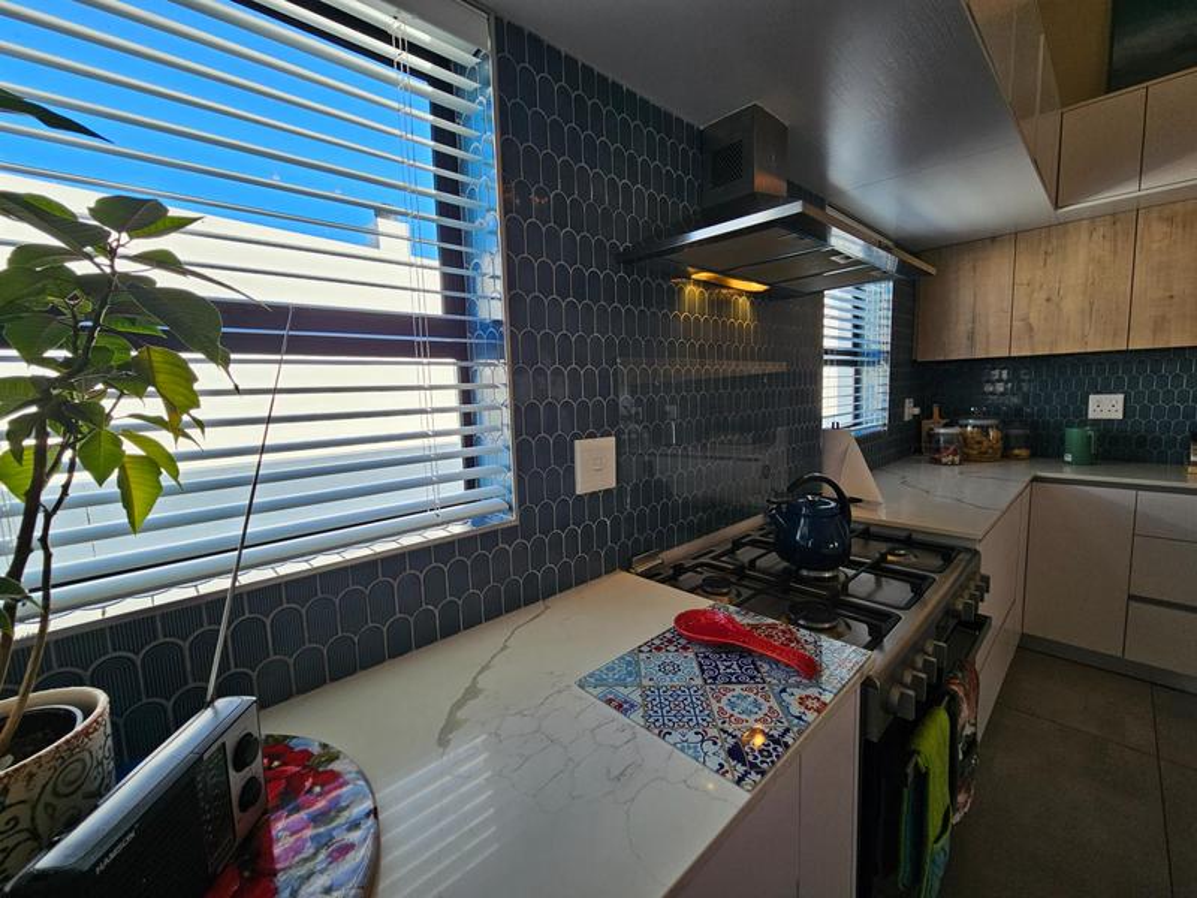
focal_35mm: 13
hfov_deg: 106.2
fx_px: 450
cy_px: 449
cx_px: 598
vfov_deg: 89.9
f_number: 2.2
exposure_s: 1/209
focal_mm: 2.2
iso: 50
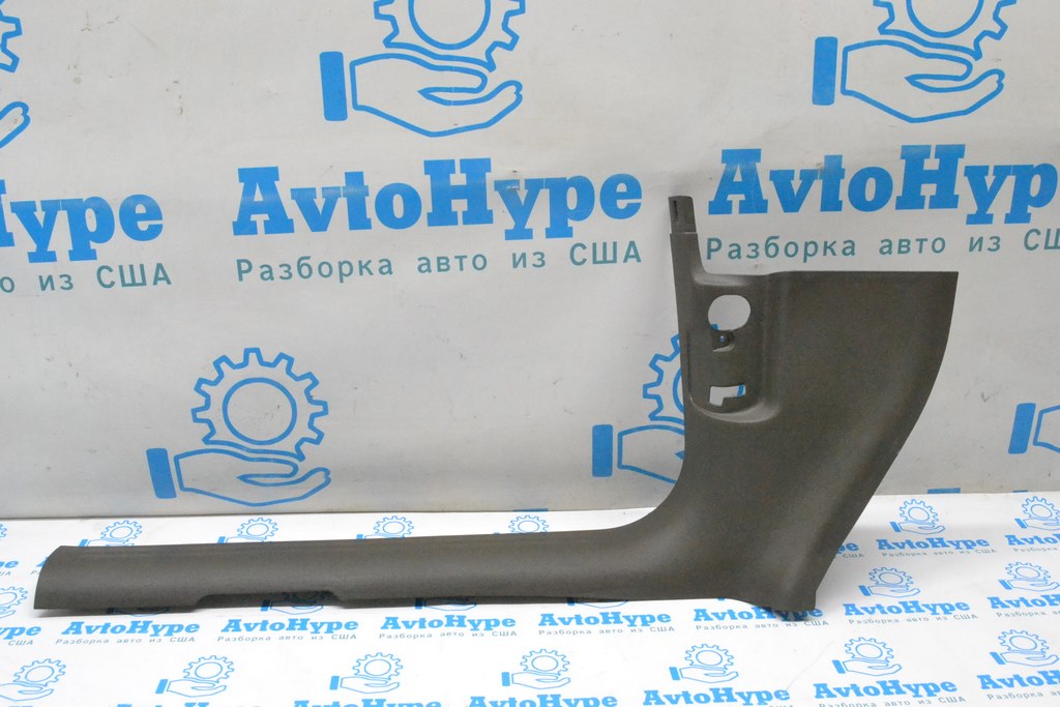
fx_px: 1060
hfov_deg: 53.1
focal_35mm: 36
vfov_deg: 36.9
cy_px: 354
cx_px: 530
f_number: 13
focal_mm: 24
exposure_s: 1/100
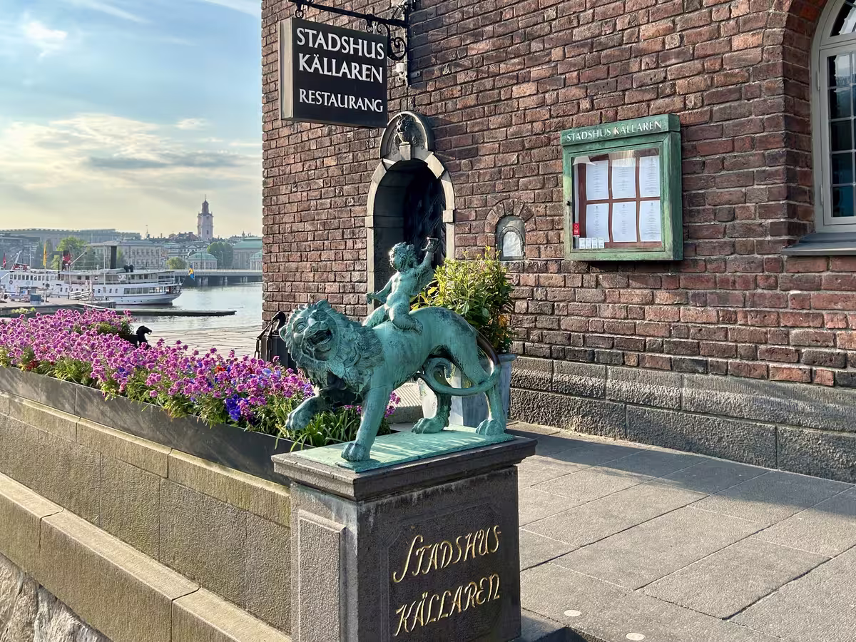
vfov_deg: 53.1
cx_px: 428
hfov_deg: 67.3
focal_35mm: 26
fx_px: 643
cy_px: 321
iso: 50
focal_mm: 5.7
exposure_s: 1/1377
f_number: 1.5
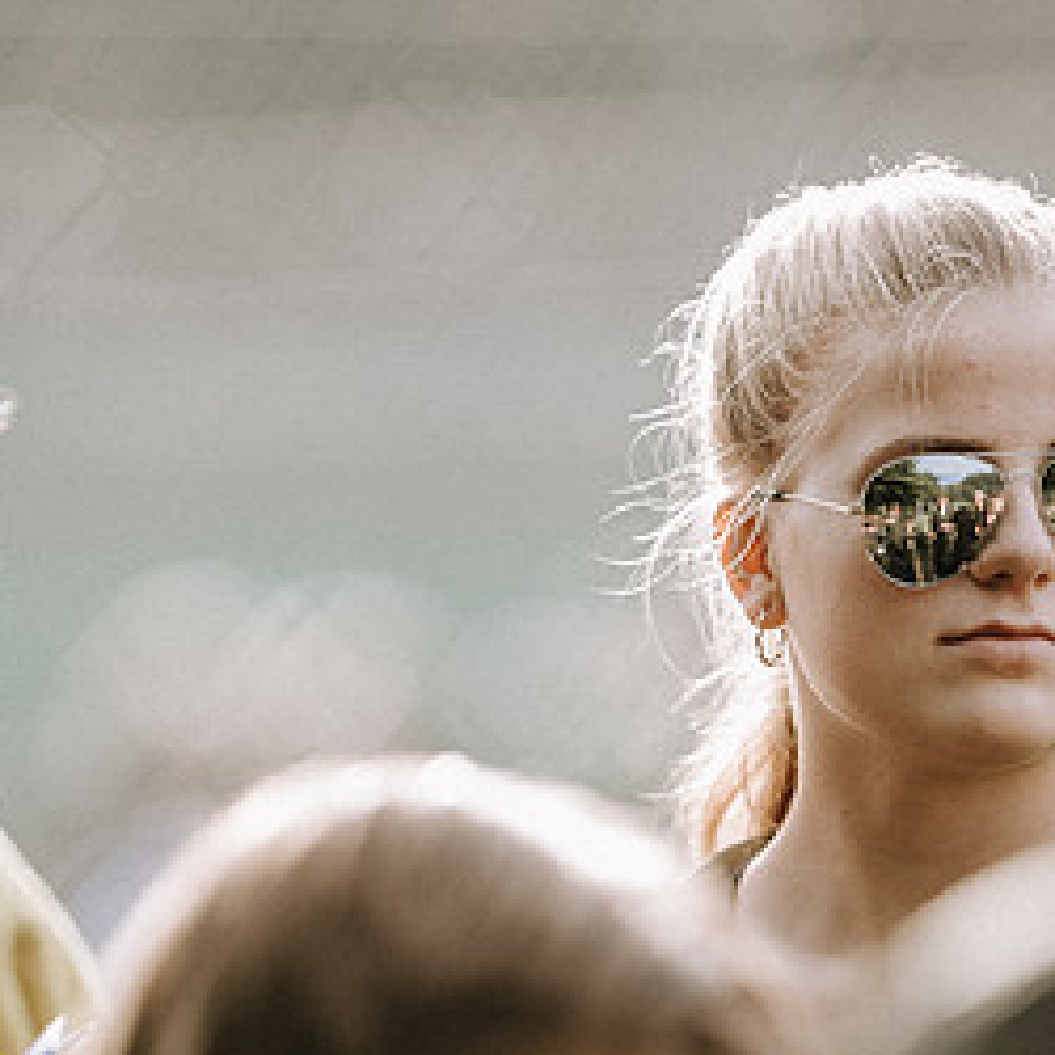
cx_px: 569
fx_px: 18103
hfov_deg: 3.3
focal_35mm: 525
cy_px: 991
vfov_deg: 3.3
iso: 110
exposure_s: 1/400
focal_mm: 200
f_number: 2
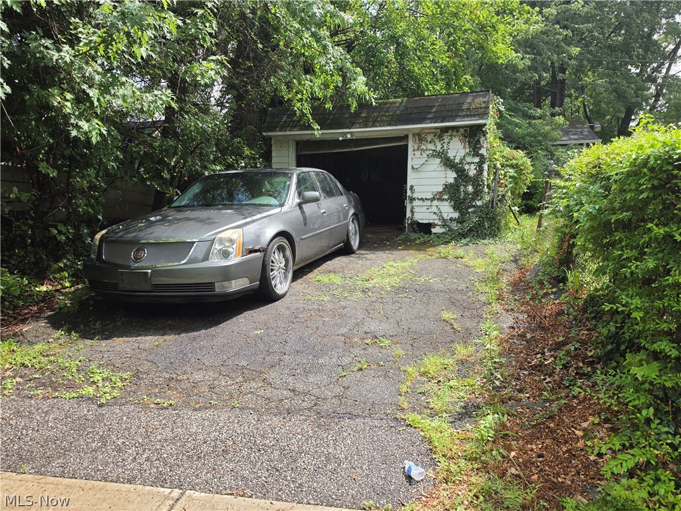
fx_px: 452
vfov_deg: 58.9
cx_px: 340
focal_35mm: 23
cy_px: 256
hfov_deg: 73.9
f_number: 1.4
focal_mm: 6.5
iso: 64
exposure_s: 1/2352
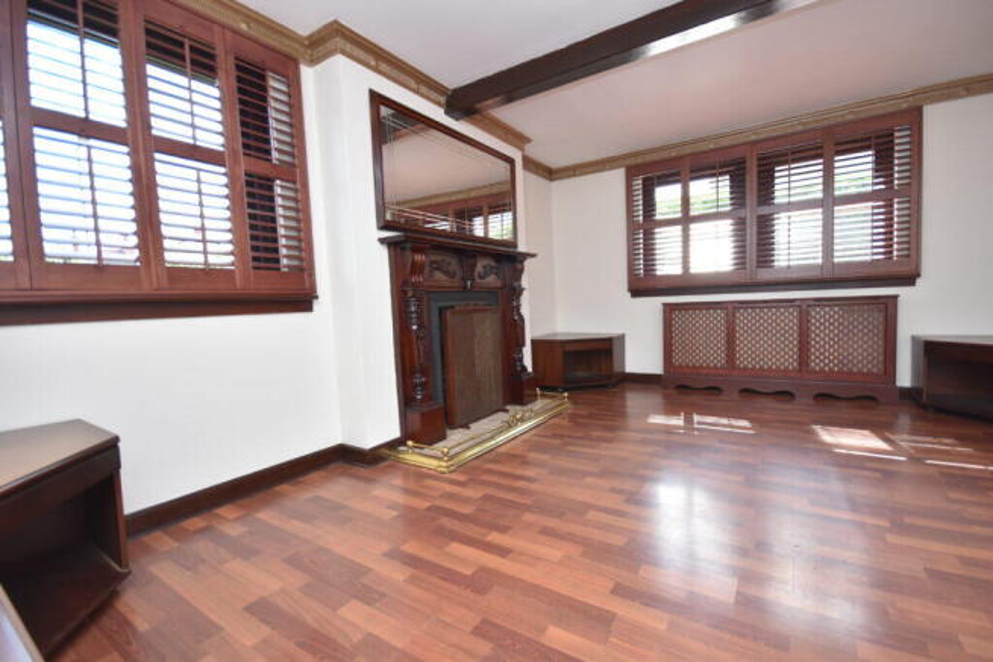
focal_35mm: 15
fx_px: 414
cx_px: 496
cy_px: 331
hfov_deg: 100.4
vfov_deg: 77.4
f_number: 5
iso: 400
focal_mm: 10
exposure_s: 1/100
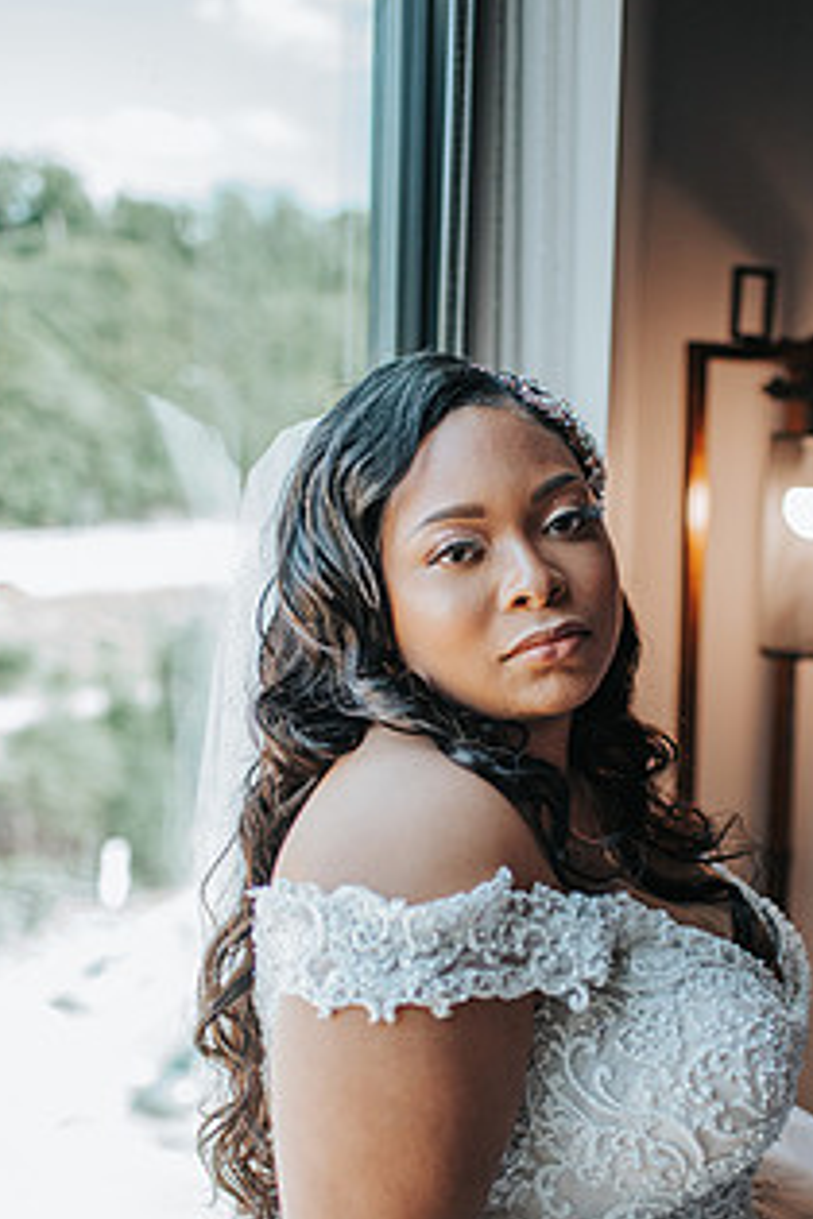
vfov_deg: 39.3
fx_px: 1694
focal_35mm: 50
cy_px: 770
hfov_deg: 26.9
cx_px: 527
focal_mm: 35
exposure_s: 1/800
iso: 720
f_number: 2
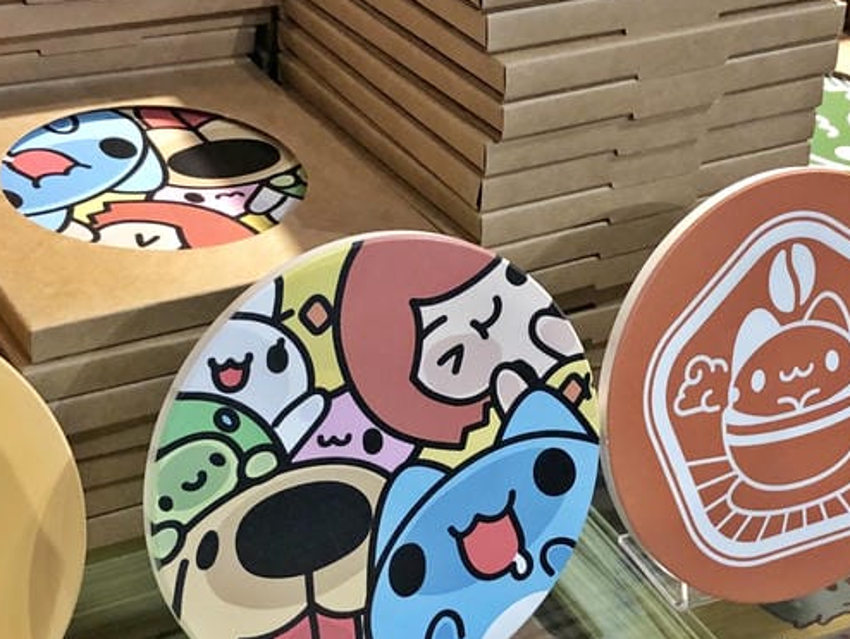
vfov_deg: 21.5
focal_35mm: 68
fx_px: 1671
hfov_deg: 28.5
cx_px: 490
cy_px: 453
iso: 64
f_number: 1.8
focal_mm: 3.99
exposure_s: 1/15
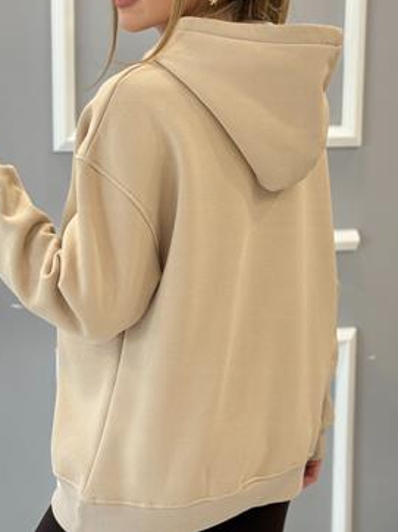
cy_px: 207
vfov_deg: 28.1
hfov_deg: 21.3
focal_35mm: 69
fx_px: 1059
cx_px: 170
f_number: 1.78
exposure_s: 1/95
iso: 100
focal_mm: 6.76
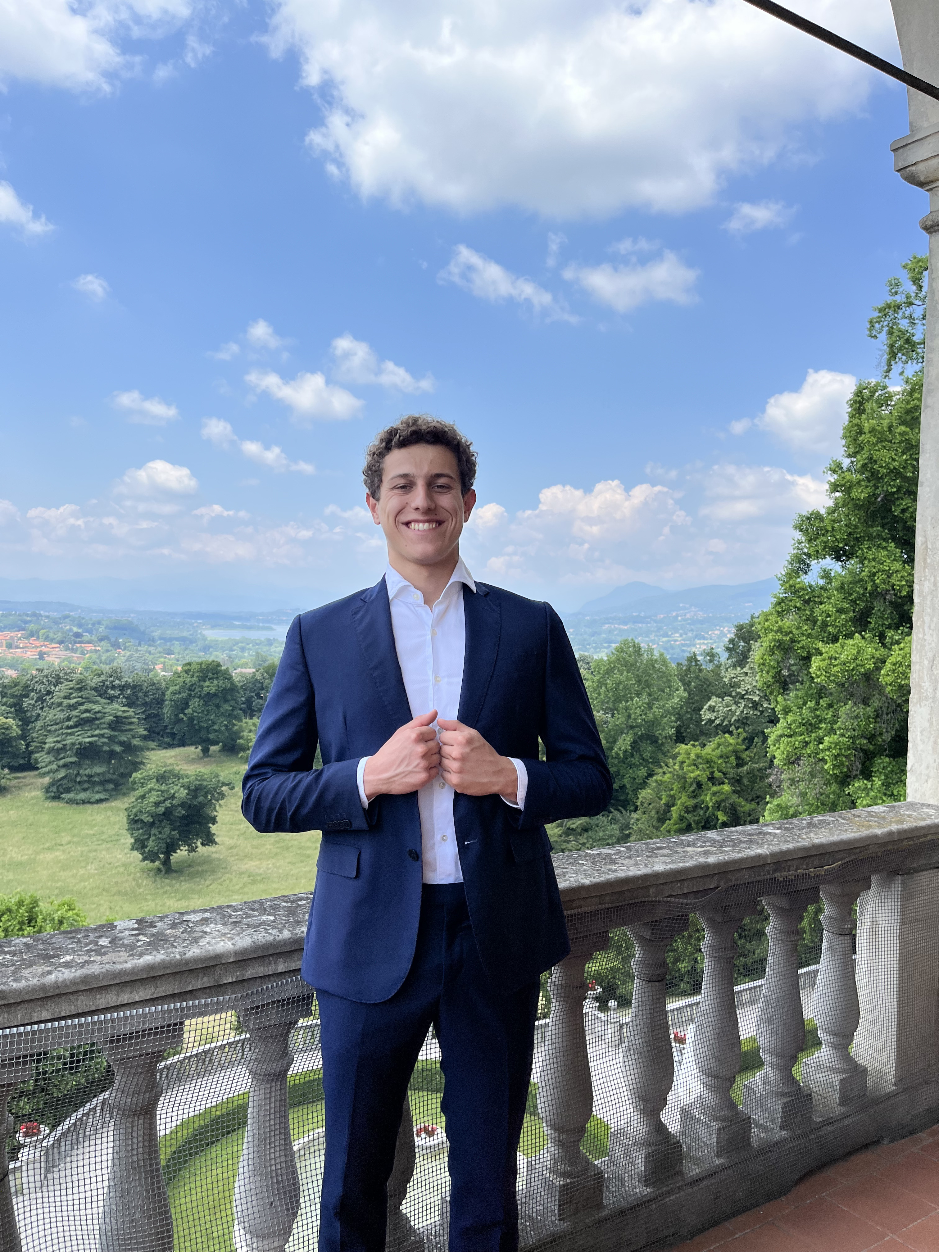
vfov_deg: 67.3
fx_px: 940
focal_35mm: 26
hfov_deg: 53.1
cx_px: 470
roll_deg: -3.2
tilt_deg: -1.6
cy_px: 626
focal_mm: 5.1
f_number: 1.6
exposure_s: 1/2899
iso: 50
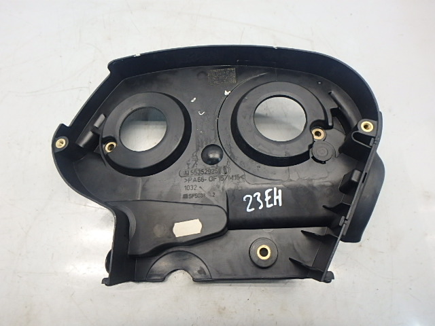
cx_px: 218
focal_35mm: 21
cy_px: 163
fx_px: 264
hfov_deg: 79.0
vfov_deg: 63.4
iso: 200
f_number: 3.5
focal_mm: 3.7
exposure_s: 1/30
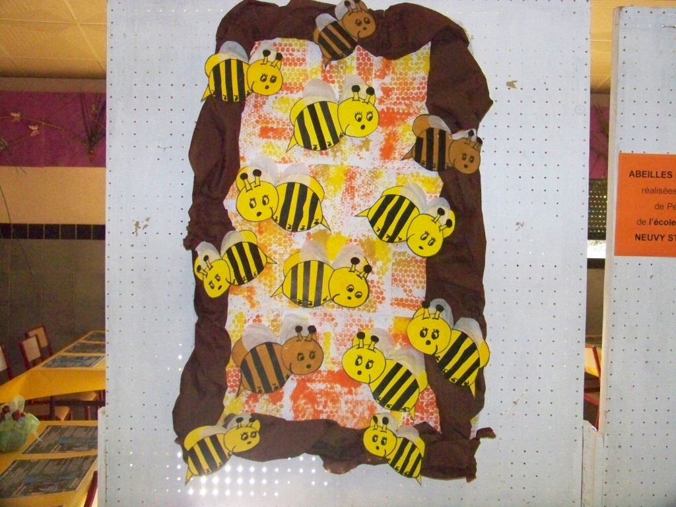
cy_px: 254
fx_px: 801
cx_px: 338
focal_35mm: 41
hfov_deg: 45.8
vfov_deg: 35.1
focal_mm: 7.6
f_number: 2.8
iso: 1600
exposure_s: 1/500
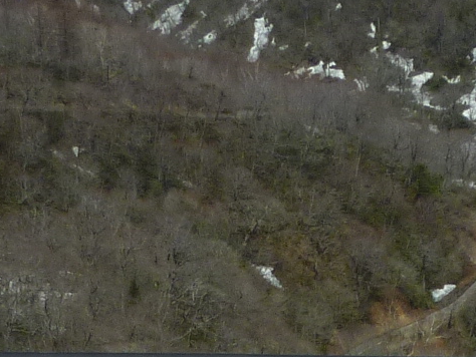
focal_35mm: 108
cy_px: 711
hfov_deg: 17.9
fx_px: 1486
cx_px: 436
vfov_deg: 12.2
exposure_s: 1/500
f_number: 5.6
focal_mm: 4.1
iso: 80
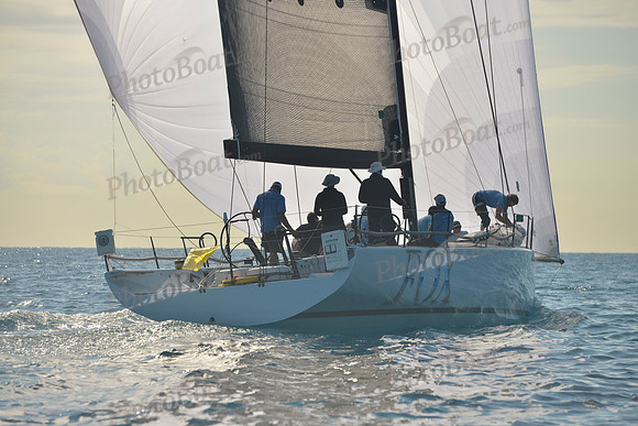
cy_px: 213
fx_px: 3191
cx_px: 319
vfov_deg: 7.6
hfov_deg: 11.4
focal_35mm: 180
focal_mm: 180
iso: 200
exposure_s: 1/800
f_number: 7.1
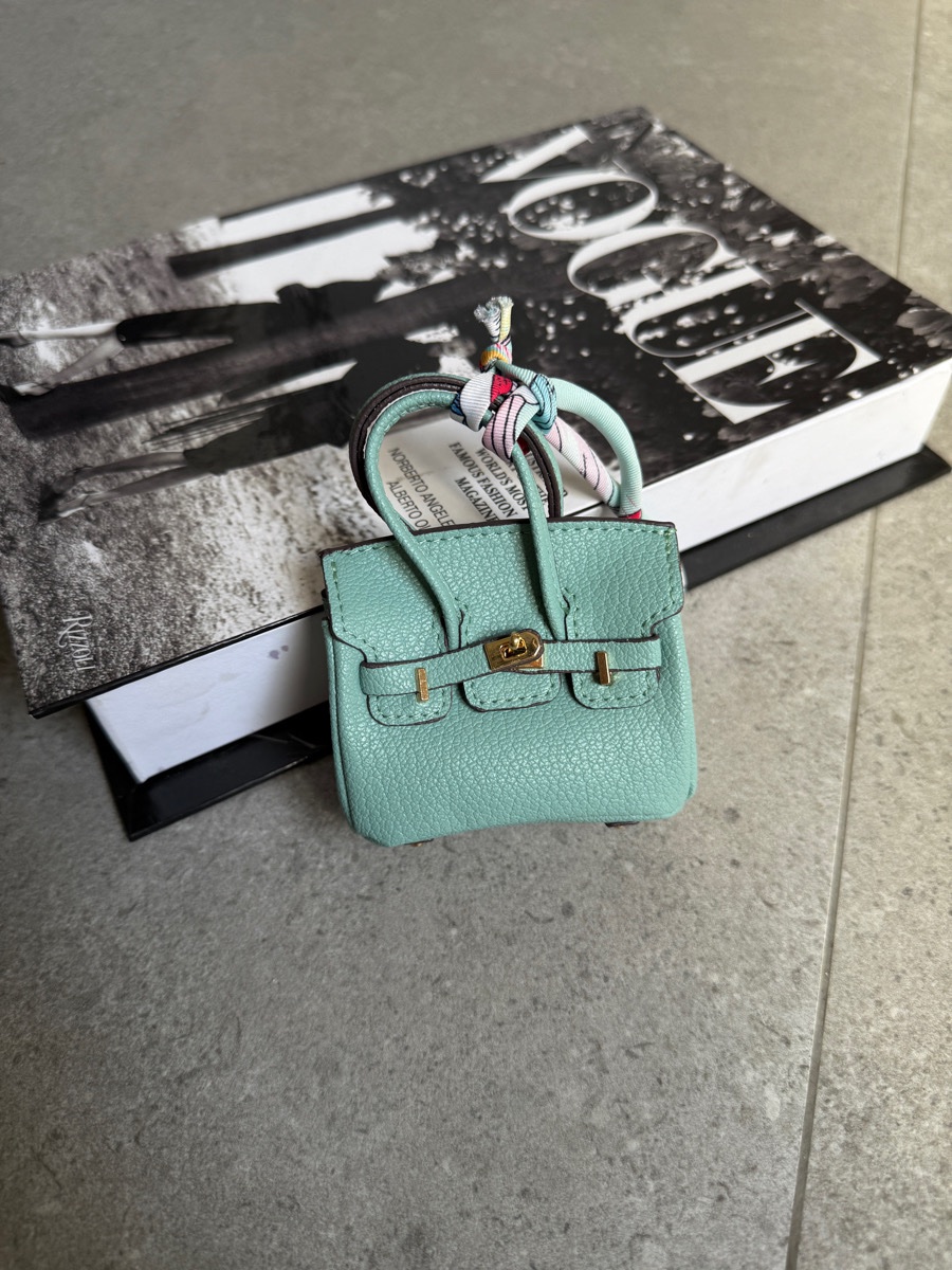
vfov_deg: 71.6
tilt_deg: -52.4
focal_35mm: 24
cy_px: 635
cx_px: 476
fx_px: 880
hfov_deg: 56.8
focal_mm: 6.76
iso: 80
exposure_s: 1/121
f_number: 1.78
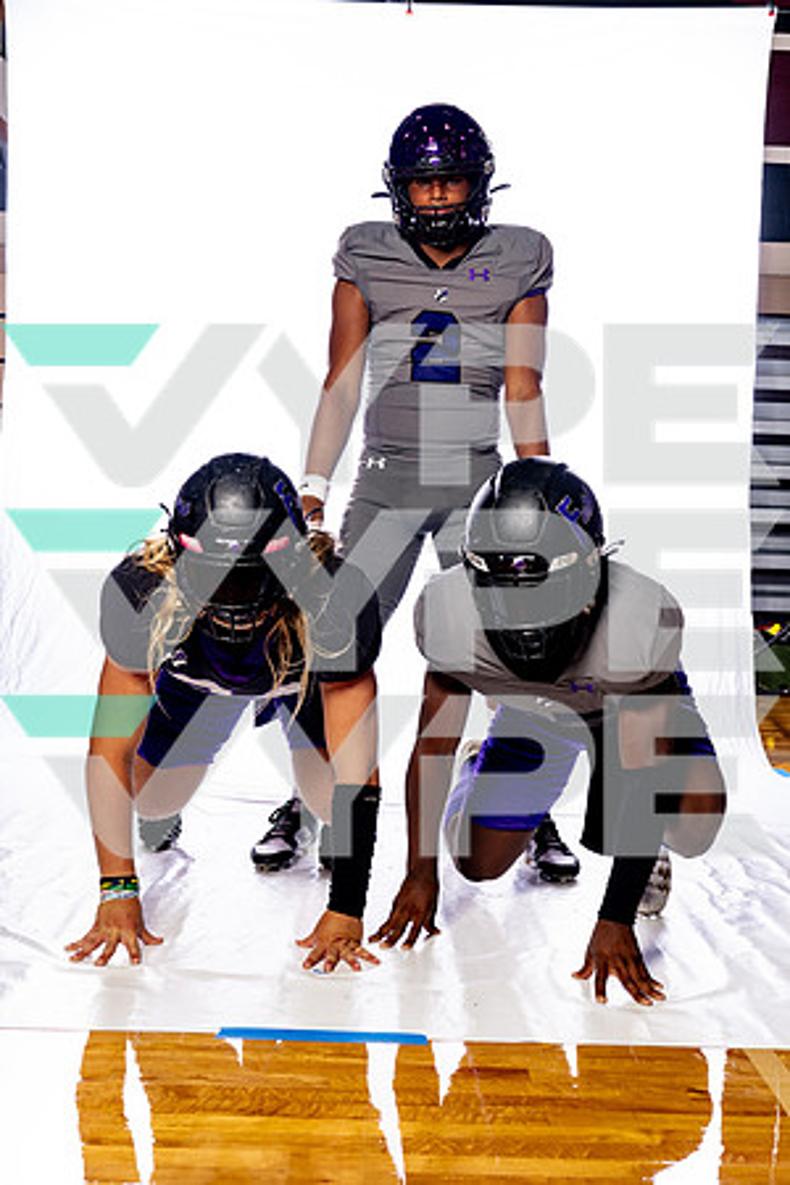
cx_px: 395
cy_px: 592
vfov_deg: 43.6
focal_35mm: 45
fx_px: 1481
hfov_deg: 29.9
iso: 250
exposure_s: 1/250
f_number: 5.6
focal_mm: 45
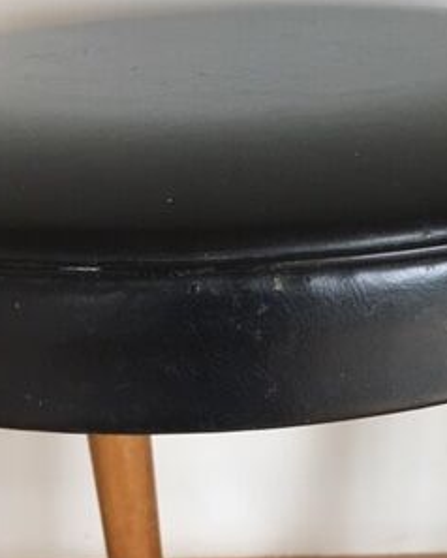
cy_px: 396
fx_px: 1008
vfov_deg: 30.6
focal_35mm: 61
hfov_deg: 24.3
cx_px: 400
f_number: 2.2
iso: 200
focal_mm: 4.15
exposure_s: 1/33
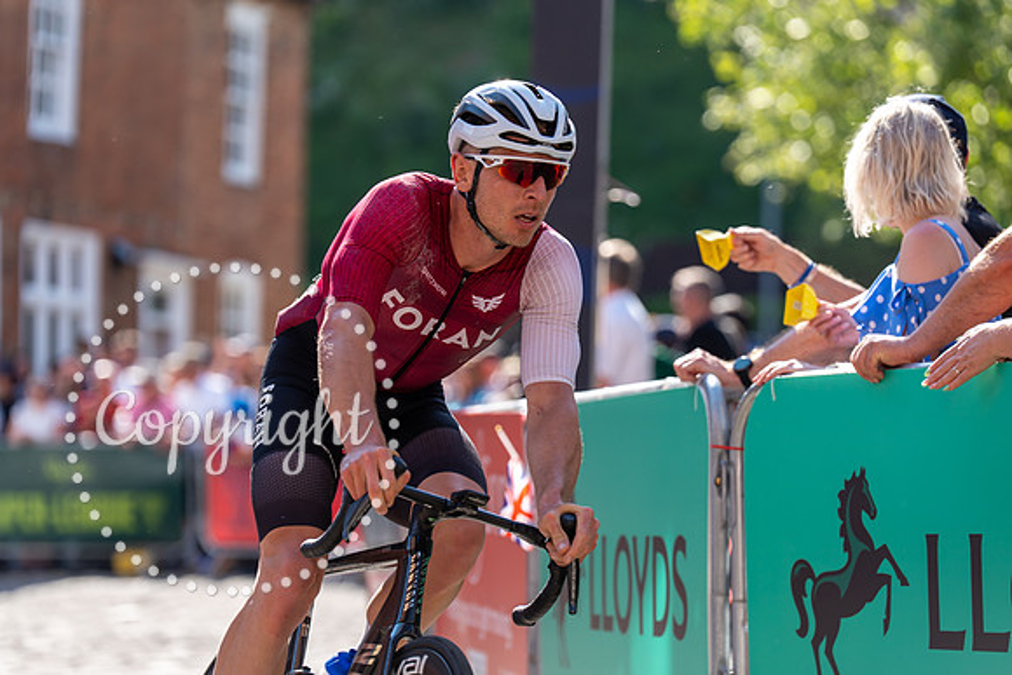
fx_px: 4611
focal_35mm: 164
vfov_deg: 8.4
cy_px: 338
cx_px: 506
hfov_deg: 12.5
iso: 250
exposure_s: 1/1000
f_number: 3.5
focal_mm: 164
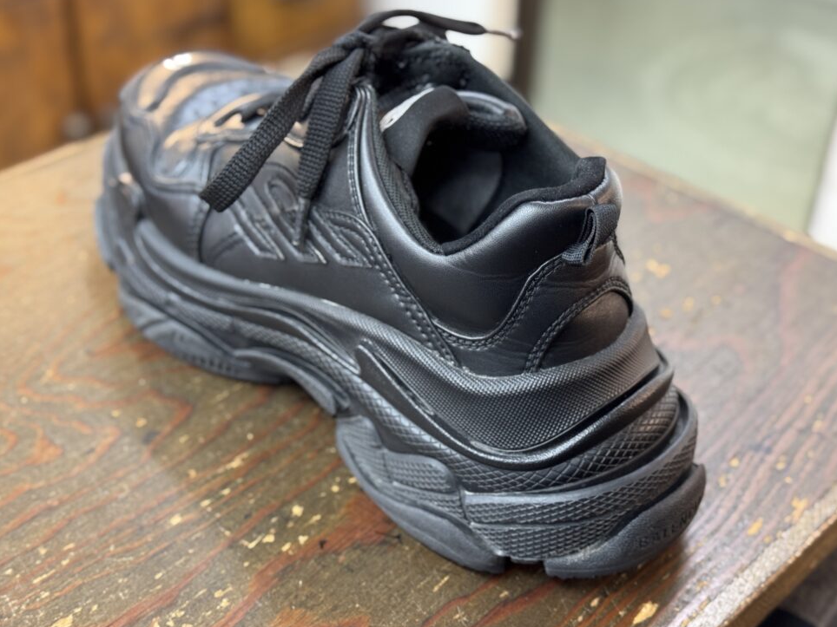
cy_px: 310
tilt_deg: -36.6
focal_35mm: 51
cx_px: 401
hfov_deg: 37.5
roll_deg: -1.4
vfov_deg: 28.6
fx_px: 1233
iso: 250
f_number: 1.78
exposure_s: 1/40
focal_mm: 6.76
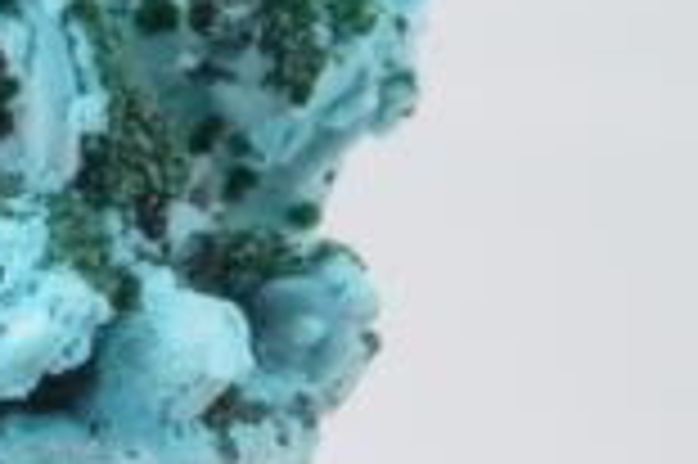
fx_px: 4493
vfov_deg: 5.9
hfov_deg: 8.5
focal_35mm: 232
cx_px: -581
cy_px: 295
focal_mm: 40
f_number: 7.1
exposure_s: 1/1.25
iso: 100
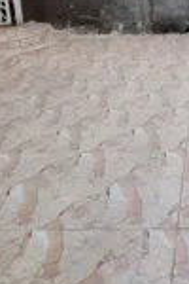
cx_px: 204
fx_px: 283
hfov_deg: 32.7
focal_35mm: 36
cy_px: 6
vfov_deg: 45.6
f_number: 2.2
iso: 125
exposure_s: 1/50
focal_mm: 1.74
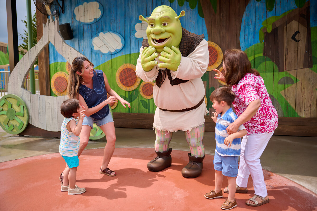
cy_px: 106
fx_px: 282
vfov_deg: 41.1
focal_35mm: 32
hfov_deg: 58.7
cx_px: 158
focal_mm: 32
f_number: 2.8
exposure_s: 1/3200
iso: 200
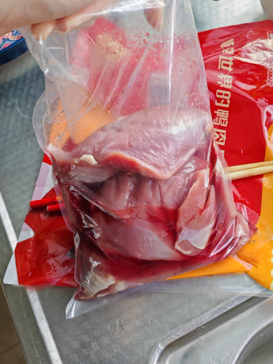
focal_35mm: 37
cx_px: 136
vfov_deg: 50.1
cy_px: 182
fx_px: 389
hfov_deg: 38.7
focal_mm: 5.52
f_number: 1.95
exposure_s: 1/100
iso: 400
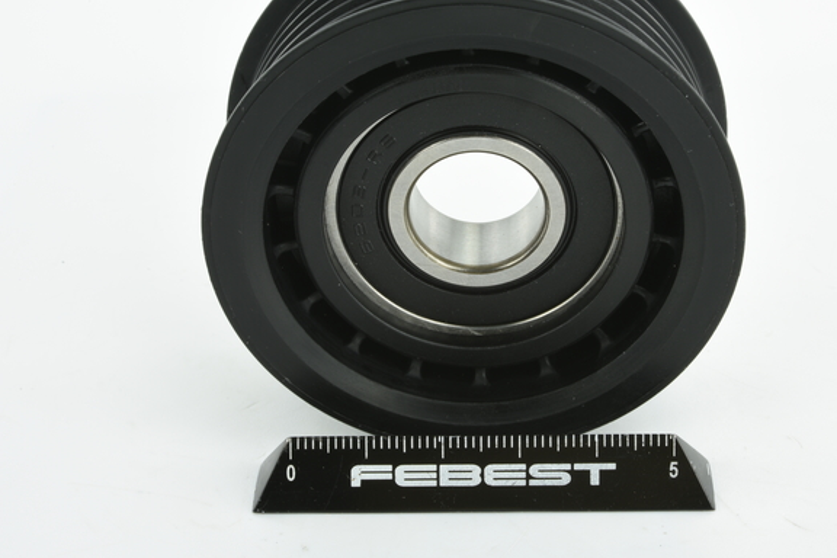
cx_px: 468
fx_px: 1744
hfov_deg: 27.0
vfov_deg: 18.2
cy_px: 234
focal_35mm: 75
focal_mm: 60
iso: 64
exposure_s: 1/2
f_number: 29
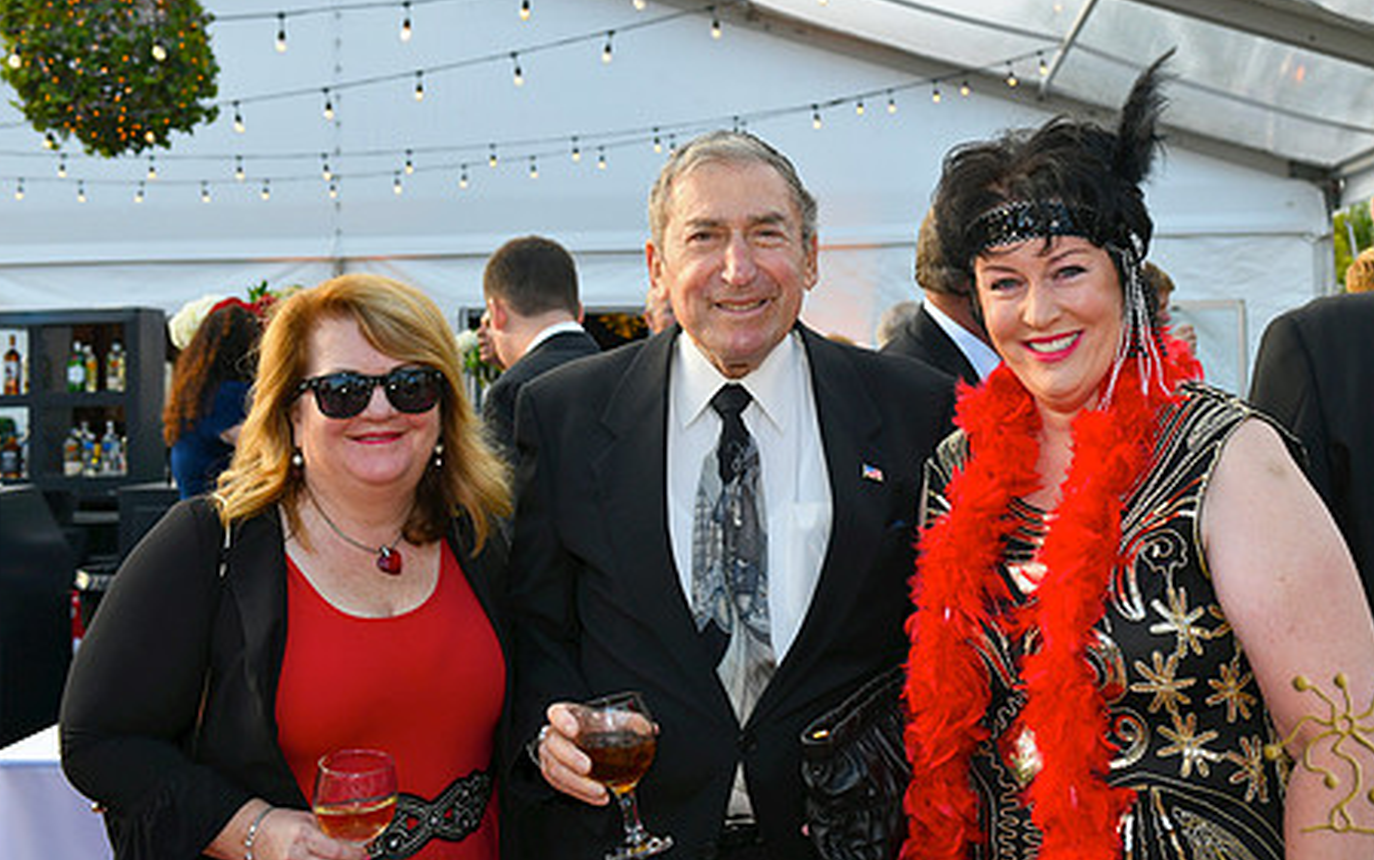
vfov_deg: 25.7
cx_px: 814
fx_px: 1873
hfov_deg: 40.1
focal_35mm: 50
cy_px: 280
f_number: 5.6
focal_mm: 38
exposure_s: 1/250
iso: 500
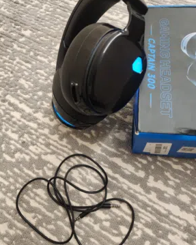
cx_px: 96
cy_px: 124
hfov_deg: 56.8
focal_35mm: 25
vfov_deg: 68.1
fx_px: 181
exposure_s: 1/60
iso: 640
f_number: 1.8
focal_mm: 6.4
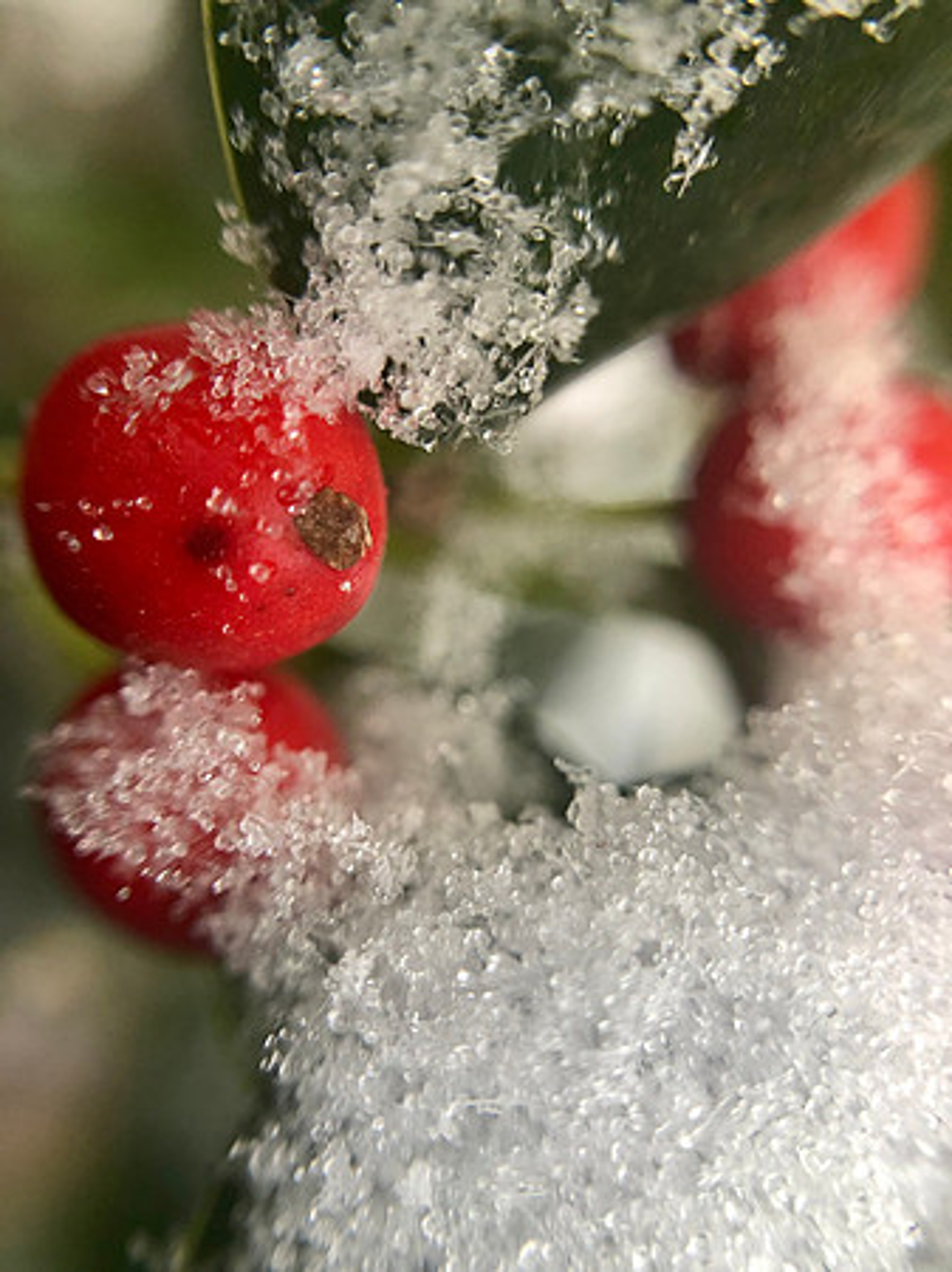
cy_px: 636
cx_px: 476
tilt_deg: -69.7
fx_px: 1028
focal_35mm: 28
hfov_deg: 49.7
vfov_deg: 63.5
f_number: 1.8
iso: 32
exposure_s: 1/30
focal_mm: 4
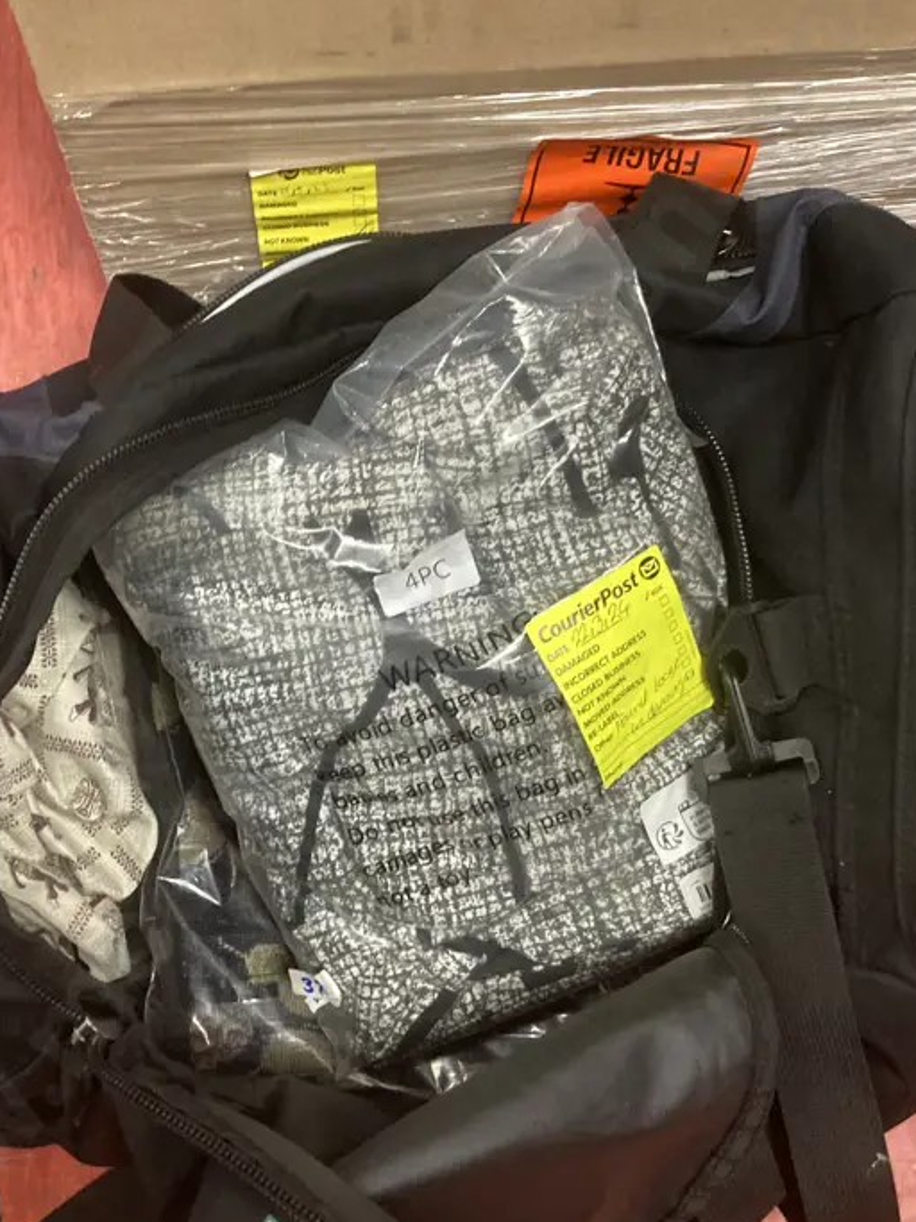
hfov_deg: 34.3
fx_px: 1482
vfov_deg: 44.8
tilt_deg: -82.5
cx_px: 395
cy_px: 601
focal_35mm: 42
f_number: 1.8
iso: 320
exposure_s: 1/50
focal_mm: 3.99
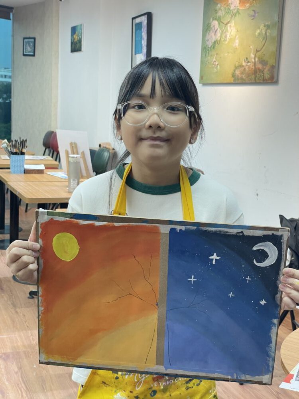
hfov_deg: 28.0
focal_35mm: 52
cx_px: 150
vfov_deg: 36.8
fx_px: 599
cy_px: 200
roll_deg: -2.7
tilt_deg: -8.6
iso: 125
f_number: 2
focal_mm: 6
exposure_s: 1/100
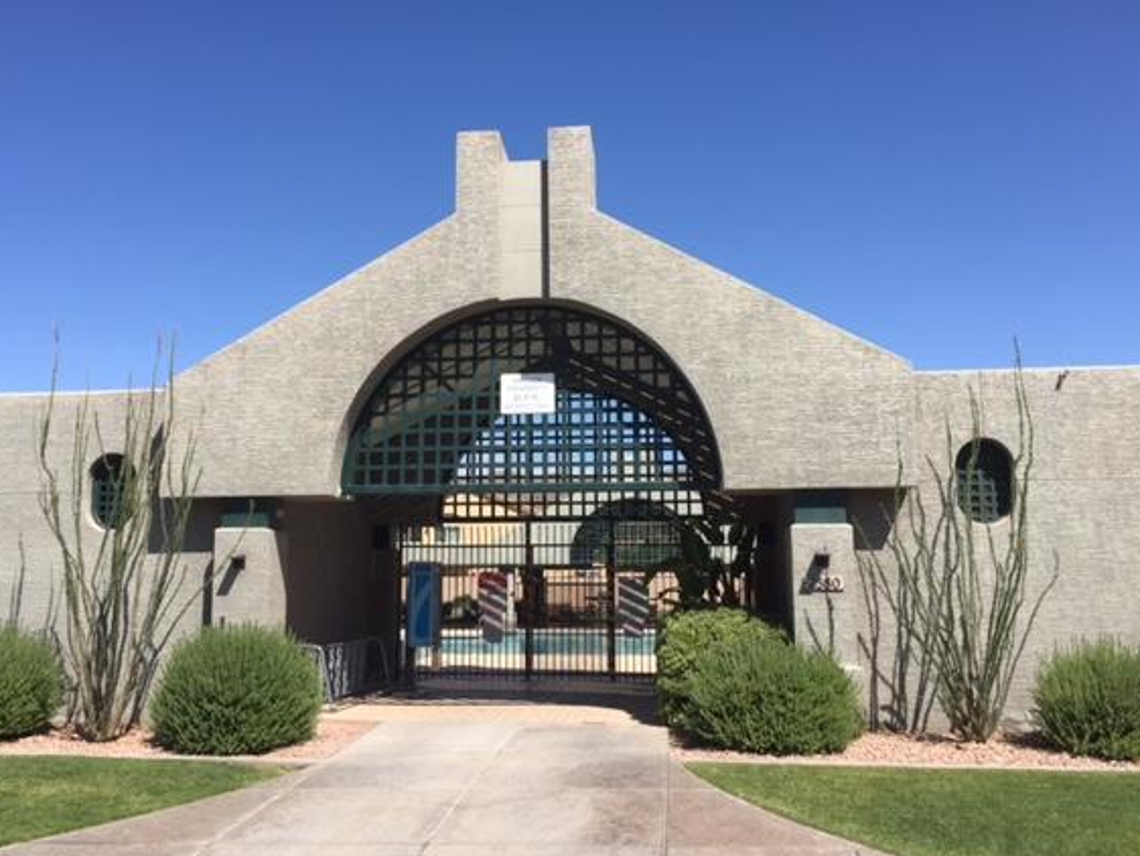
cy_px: 450
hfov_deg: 55.3
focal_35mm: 33
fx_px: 1087
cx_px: 538
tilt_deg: +7.3
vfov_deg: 43.0
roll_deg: -0.7
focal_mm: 4.15
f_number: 2.2
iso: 32
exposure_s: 1/2083
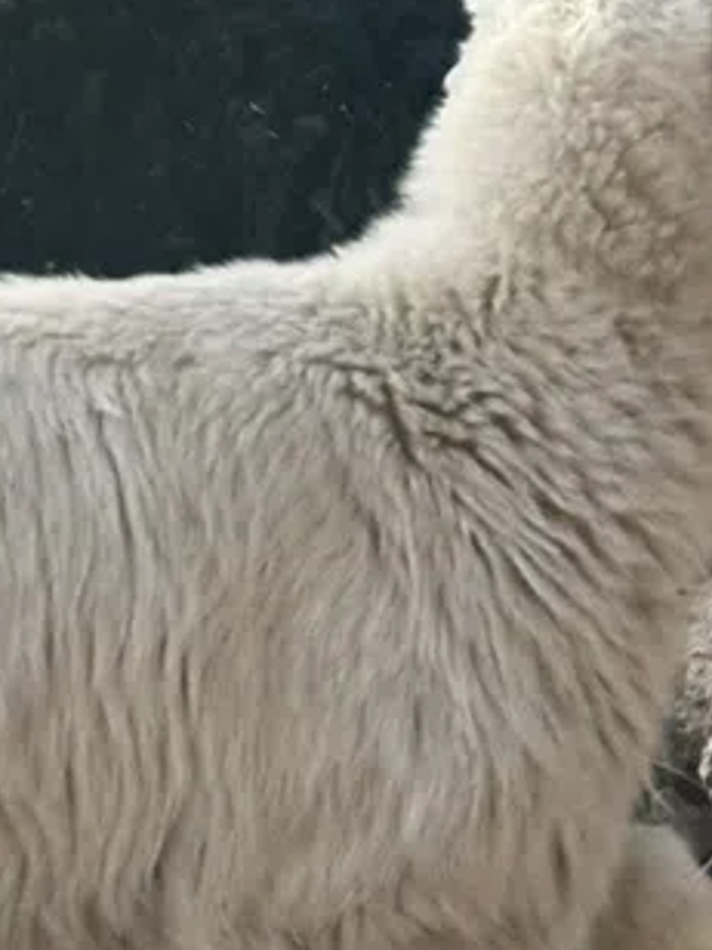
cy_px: -162
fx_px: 5841
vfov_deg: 9.2
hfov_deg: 6.9
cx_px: -40
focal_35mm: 213
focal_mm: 6.86
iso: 64
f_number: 1.78
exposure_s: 1/377
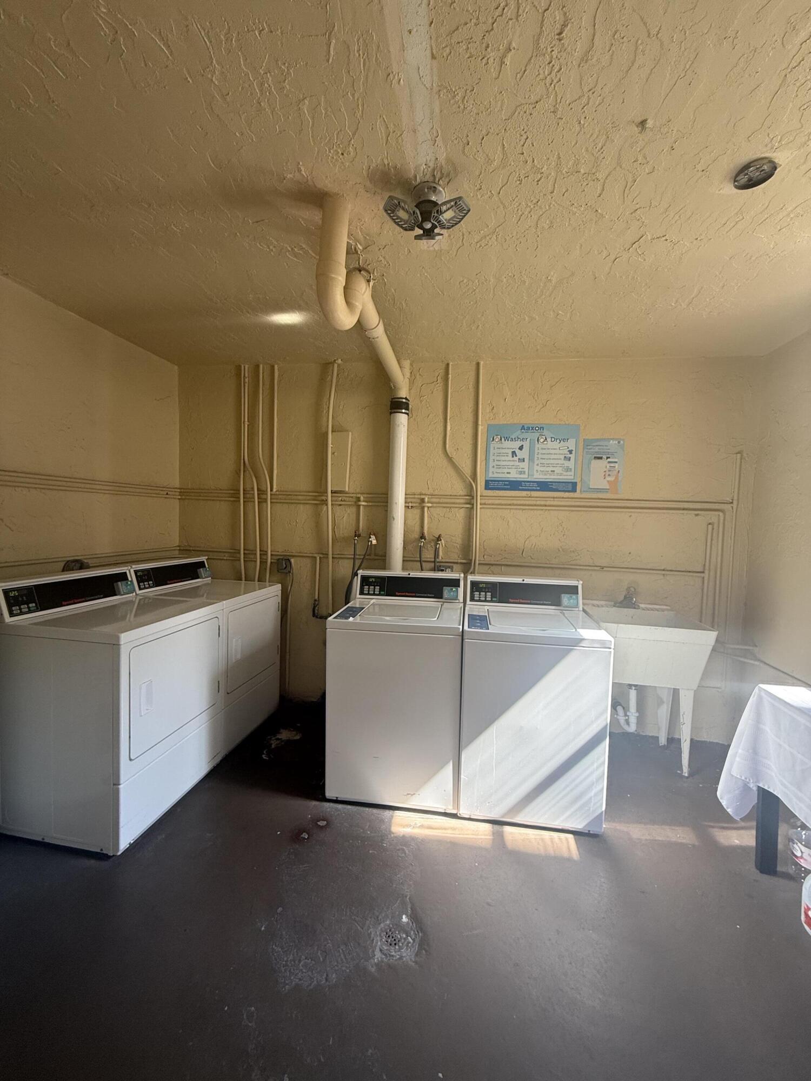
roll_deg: -1.7
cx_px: 406
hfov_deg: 85.7
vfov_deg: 102.1
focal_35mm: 14
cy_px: 540
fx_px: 437
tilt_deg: -1.9
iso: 125
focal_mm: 2.22
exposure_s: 1/99
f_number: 2.2
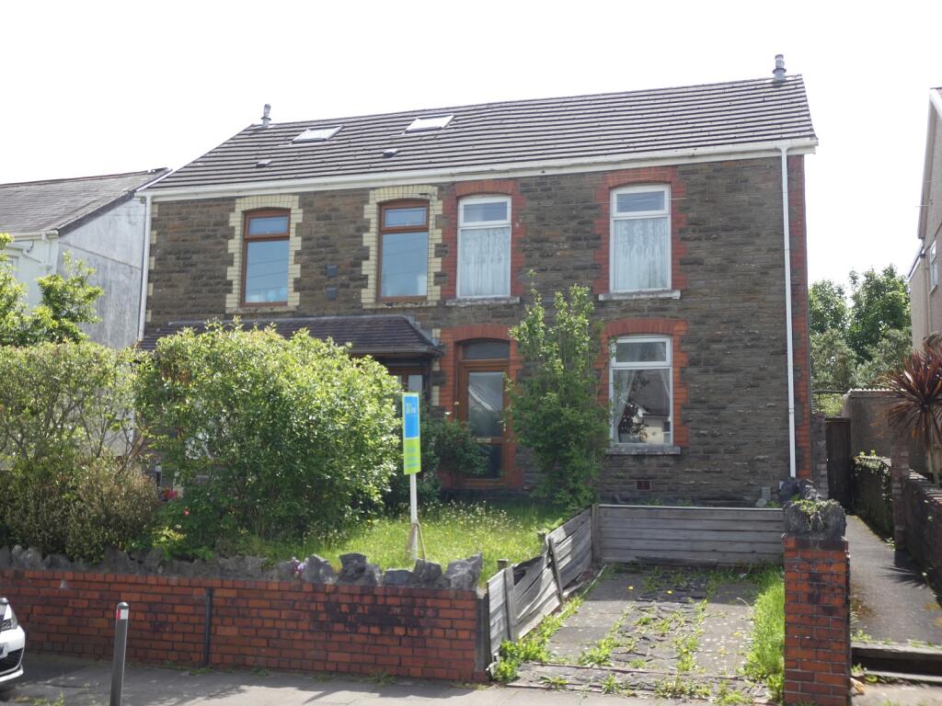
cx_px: 471
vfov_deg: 37.7
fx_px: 1034
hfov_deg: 49.0
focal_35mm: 38
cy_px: 353
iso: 80
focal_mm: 6.8
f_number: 3.5
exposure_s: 1/400
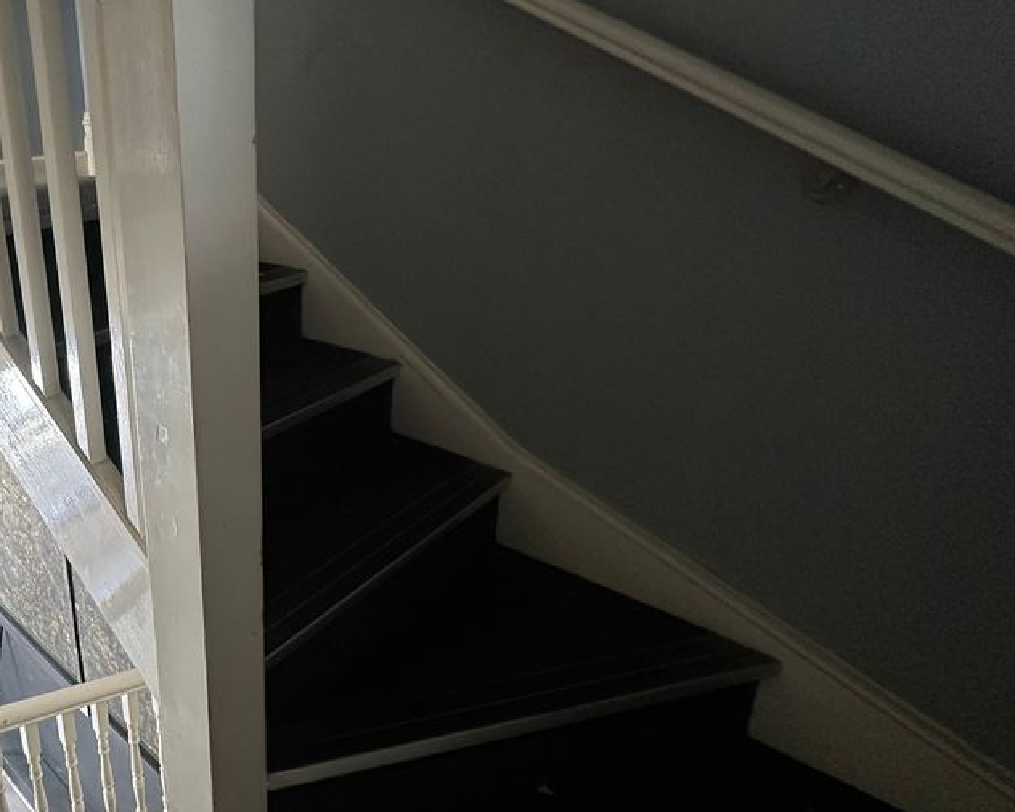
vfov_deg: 58.7
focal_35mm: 24
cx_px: 173
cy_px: 370
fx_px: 721
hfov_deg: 62.9
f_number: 2.2
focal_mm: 2.22
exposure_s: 1/60
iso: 320
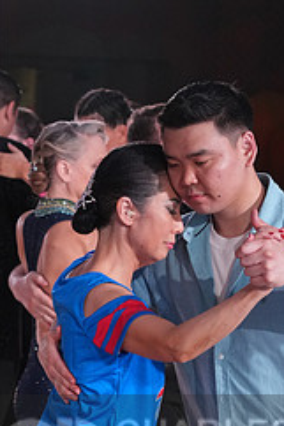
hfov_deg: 8.4
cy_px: 454
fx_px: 1931
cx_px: 225
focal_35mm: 163
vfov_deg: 12.4
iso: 2500
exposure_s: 1/500
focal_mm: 68
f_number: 4
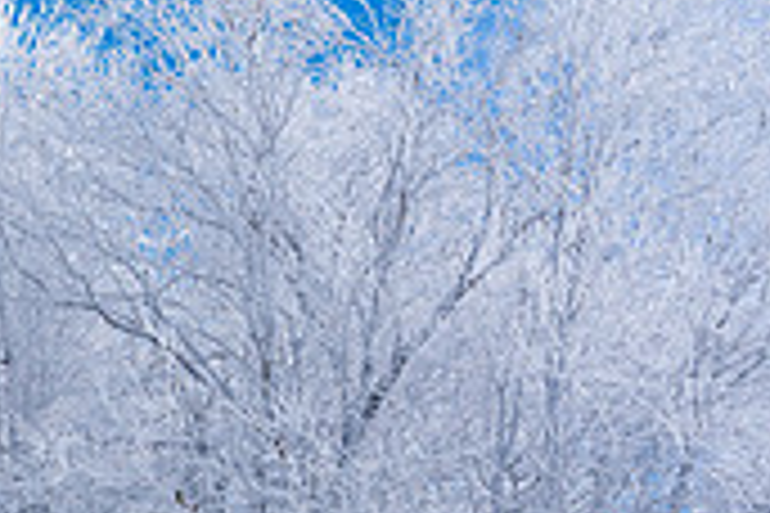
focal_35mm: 170
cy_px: 403
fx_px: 3636
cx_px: -261
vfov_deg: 8.1
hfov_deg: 11.7
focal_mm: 50
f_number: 11
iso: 100
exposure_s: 1/180
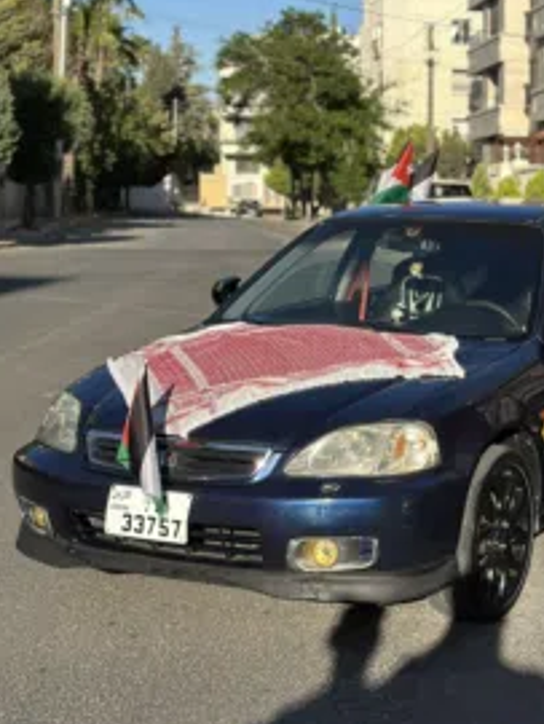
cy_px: 271
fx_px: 1485
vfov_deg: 27.3
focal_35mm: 71
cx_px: 397
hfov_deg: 20.6
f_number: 1.78
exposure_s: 1/5263
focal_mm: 6.86
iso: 80
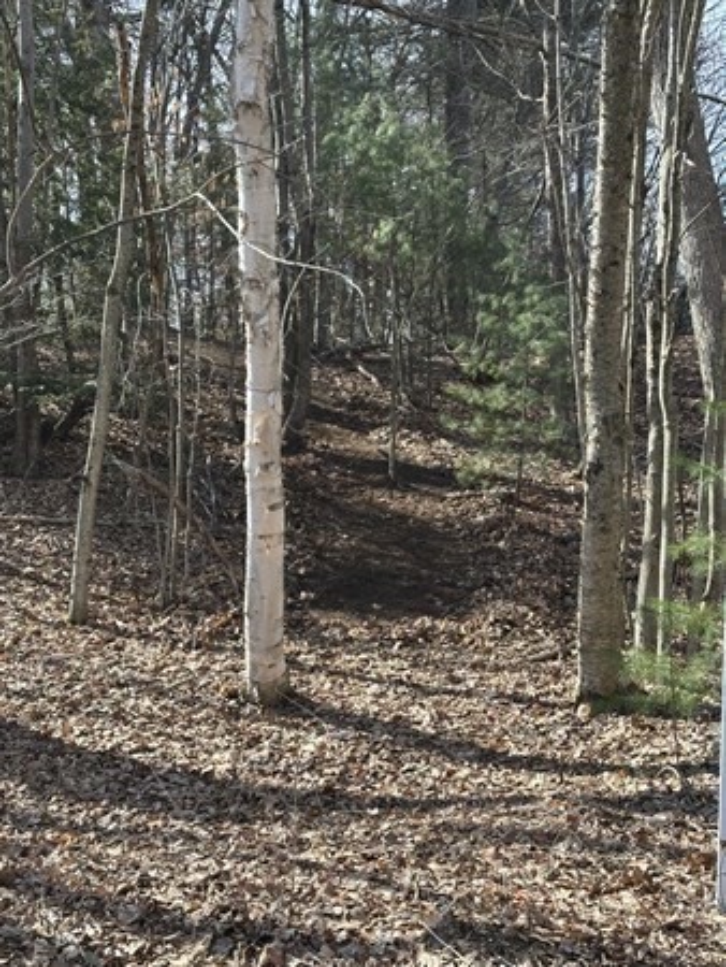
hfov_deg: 30.3
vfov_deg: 39.6
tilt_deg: -0.2
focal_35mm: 48
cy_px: 484
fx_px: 1341
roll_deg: +0.3
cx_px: 363
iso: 64
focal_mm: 6.86
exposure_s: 1/858
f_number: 1.78
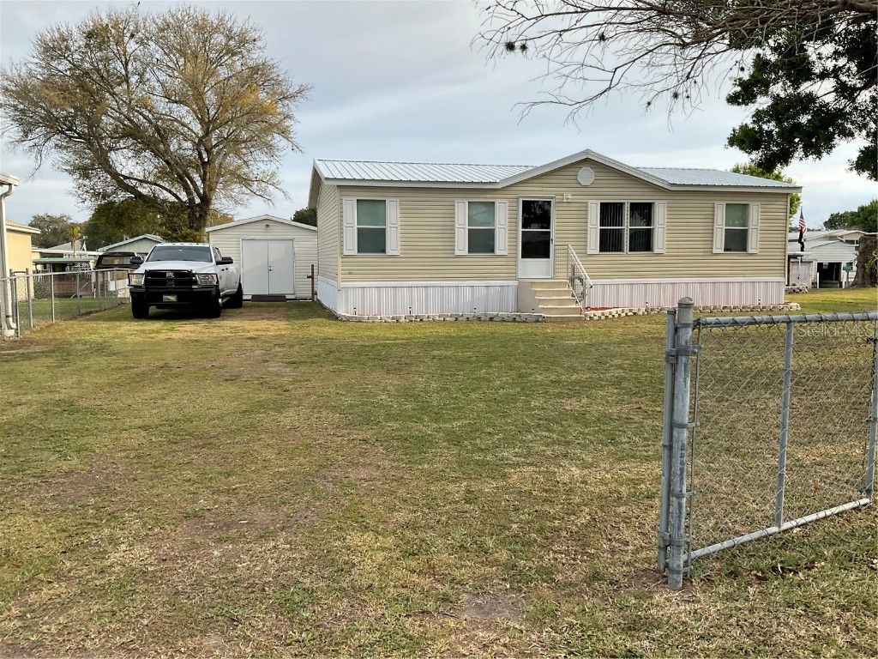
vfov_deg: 48.2
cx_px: 439
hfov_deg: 61.7
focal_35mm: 29
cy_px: 330
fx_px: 736
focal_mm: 3
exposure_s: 1/1015
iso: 16
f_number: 1.8
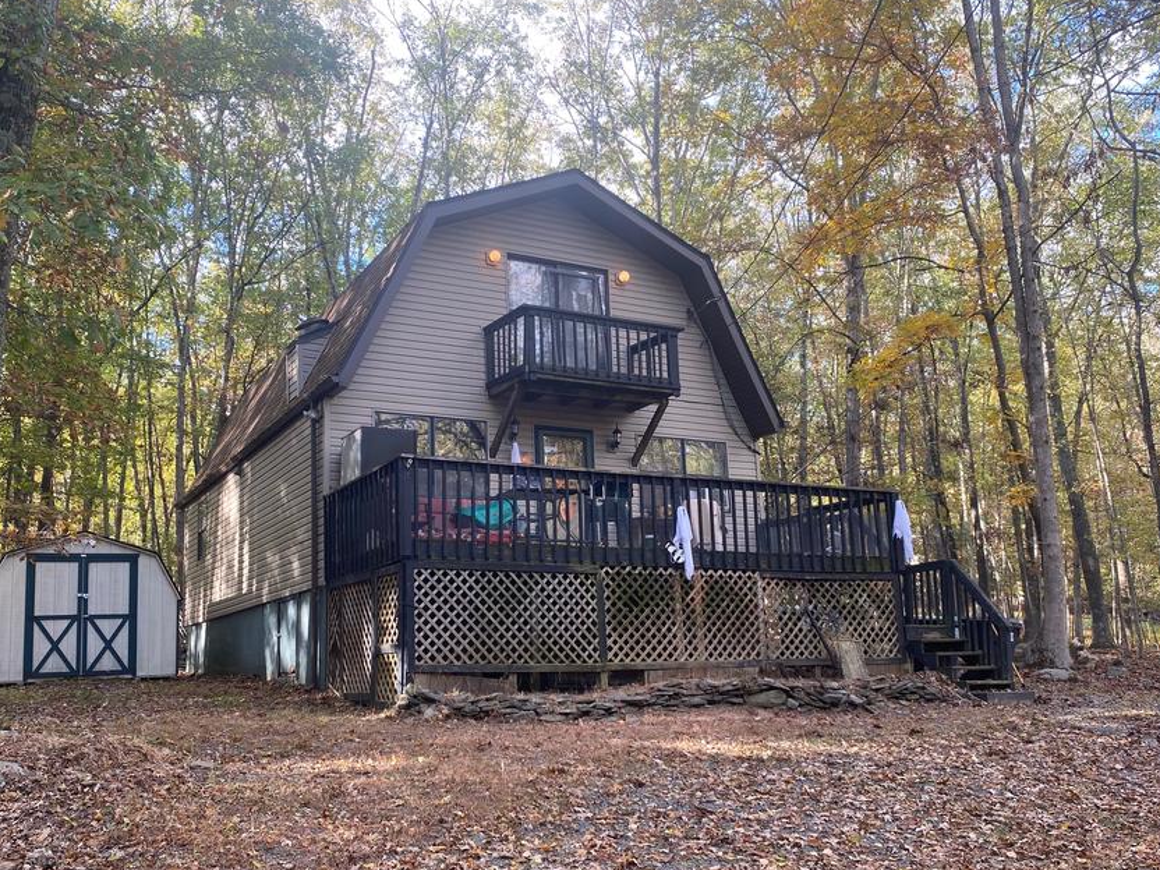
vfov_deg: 44.1
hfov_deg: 56.7
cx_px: 534
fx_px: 1072
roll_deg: +1.8
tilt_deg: +10.8
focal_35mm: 32
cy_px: 494
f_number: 1.8
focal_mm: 4.25
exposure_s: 1/125
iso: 32
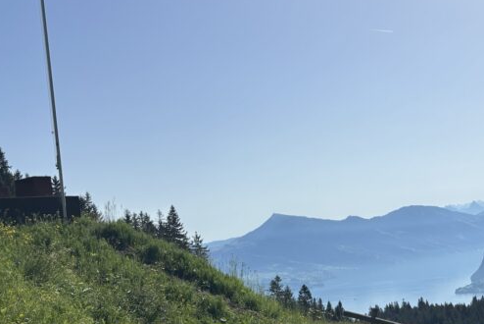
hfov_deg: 34.3
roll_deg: +4.7
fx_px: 753
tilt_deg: +0.1
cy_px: 239
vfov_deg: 24.0
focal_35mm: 56
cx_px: 401
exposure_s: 1/9091
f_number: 1.6
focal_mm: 5.96
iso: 50
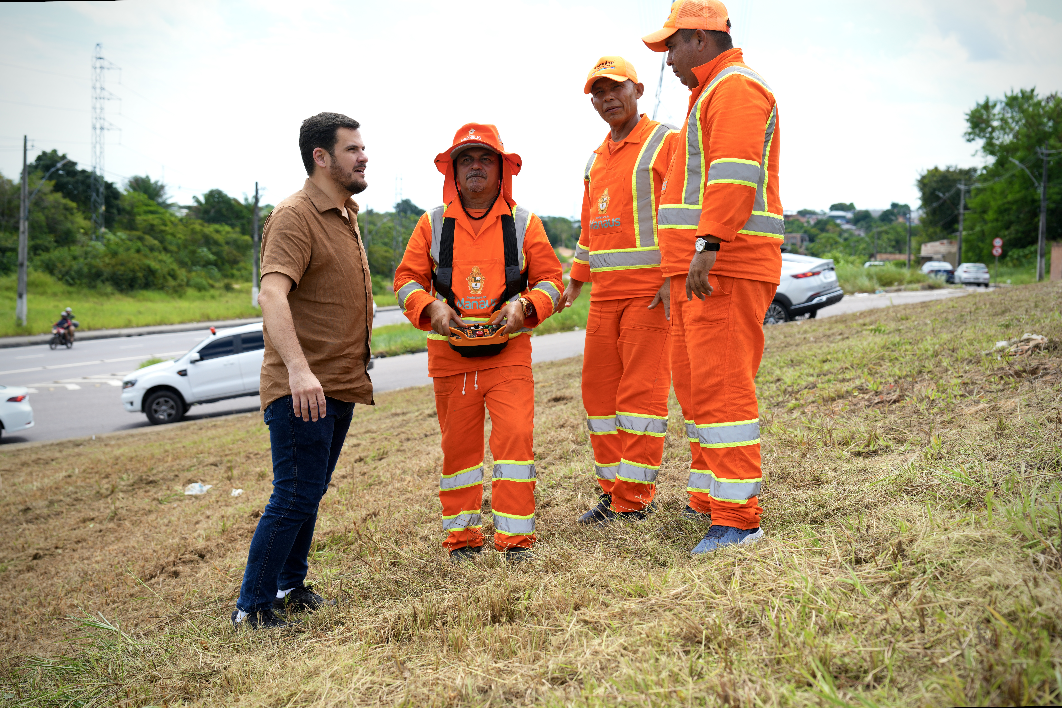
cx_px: 531
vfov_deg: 28.6
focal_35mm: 47
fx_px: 1386
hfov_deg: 41.9
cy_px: 354
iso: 100
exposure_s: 1/500
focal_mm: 47
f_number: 4.5
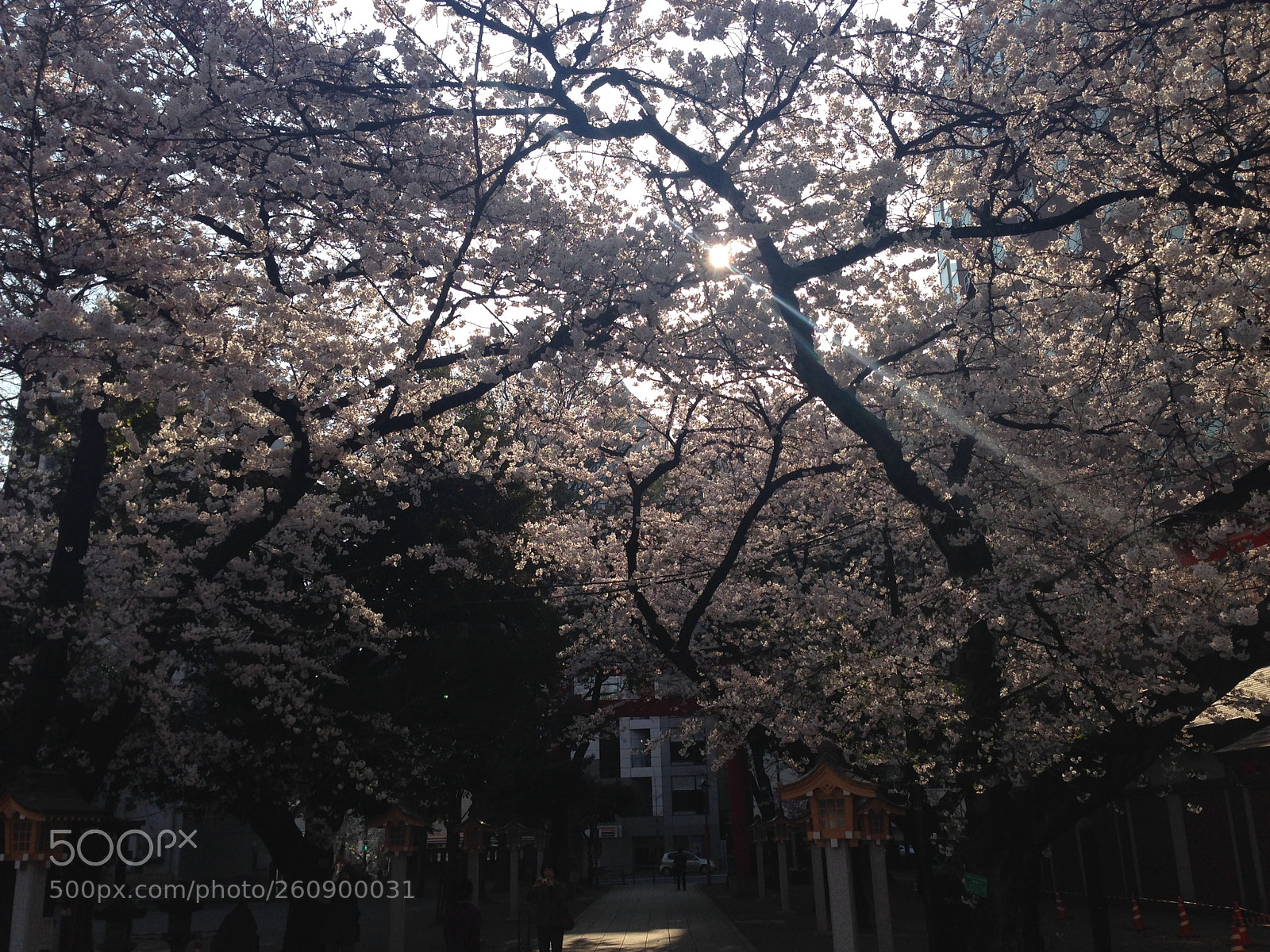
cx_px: 635
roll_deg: -0.1
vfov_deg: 42.9
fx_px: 1211
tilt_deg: +15.4
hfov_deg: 55.4
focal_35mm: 33
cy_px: 476
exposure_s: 1/1391
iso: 50
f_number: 2.4
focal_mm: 4.12
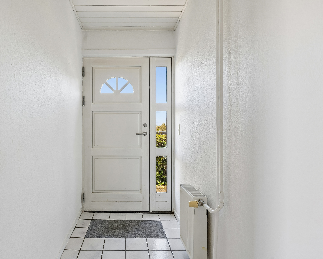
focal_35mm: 22
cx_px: 126
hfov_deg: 75.1
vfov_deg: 64.1
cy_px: 129
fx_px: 206
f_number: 8
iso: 200
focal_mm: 18.5
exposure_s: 1/10
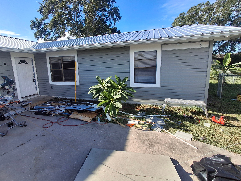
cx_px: 114
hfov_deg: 90.9
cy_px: 85
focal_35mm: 17
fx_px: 118
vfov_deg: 74.7
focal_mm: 1.64
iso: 40
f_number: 2.2
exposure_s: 1/1037
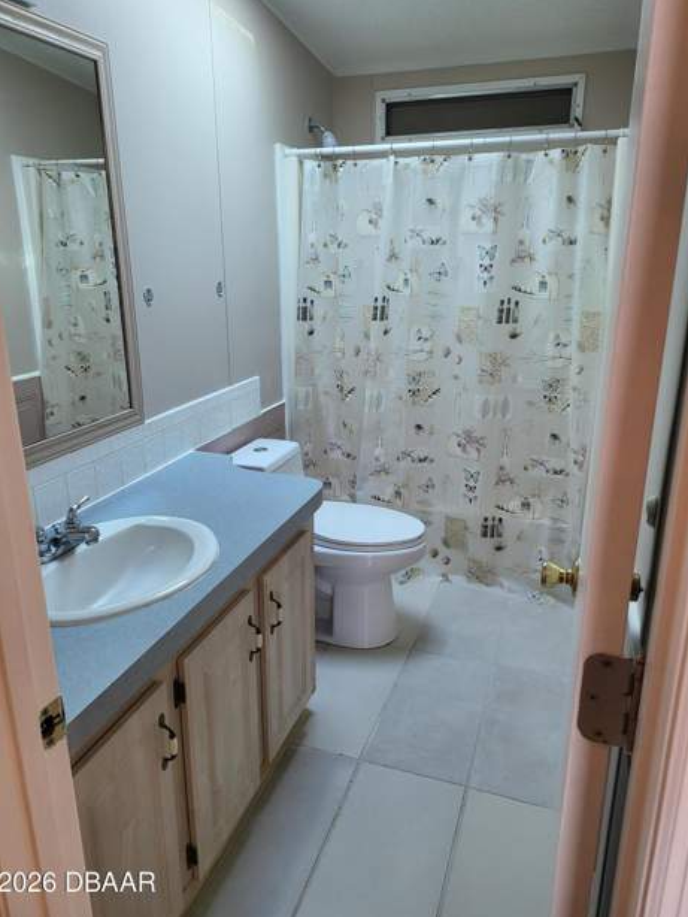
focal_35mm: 25
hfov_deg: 54.9
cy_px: 448
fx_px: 662
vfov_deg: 69.4
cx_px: 333
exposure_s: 1/60
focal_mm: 5
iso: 160
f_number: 1.8
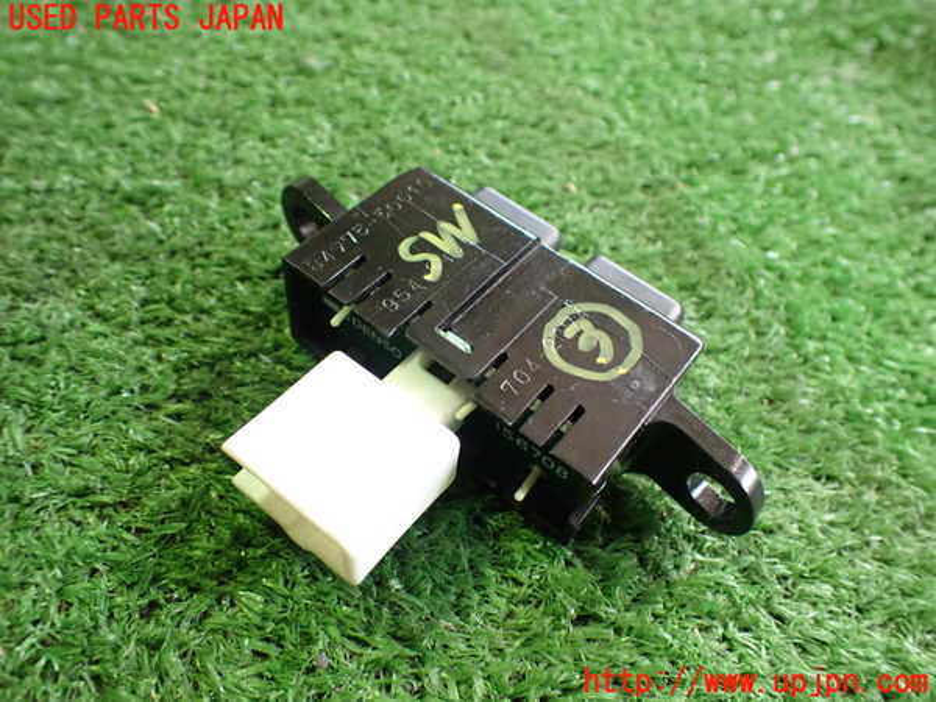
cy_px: 351
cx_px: 468
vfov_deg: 46.8
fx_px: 811
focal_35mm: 30
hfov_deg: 60.0
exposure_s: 1/60
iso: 800
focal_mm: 5.4
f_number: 2.3
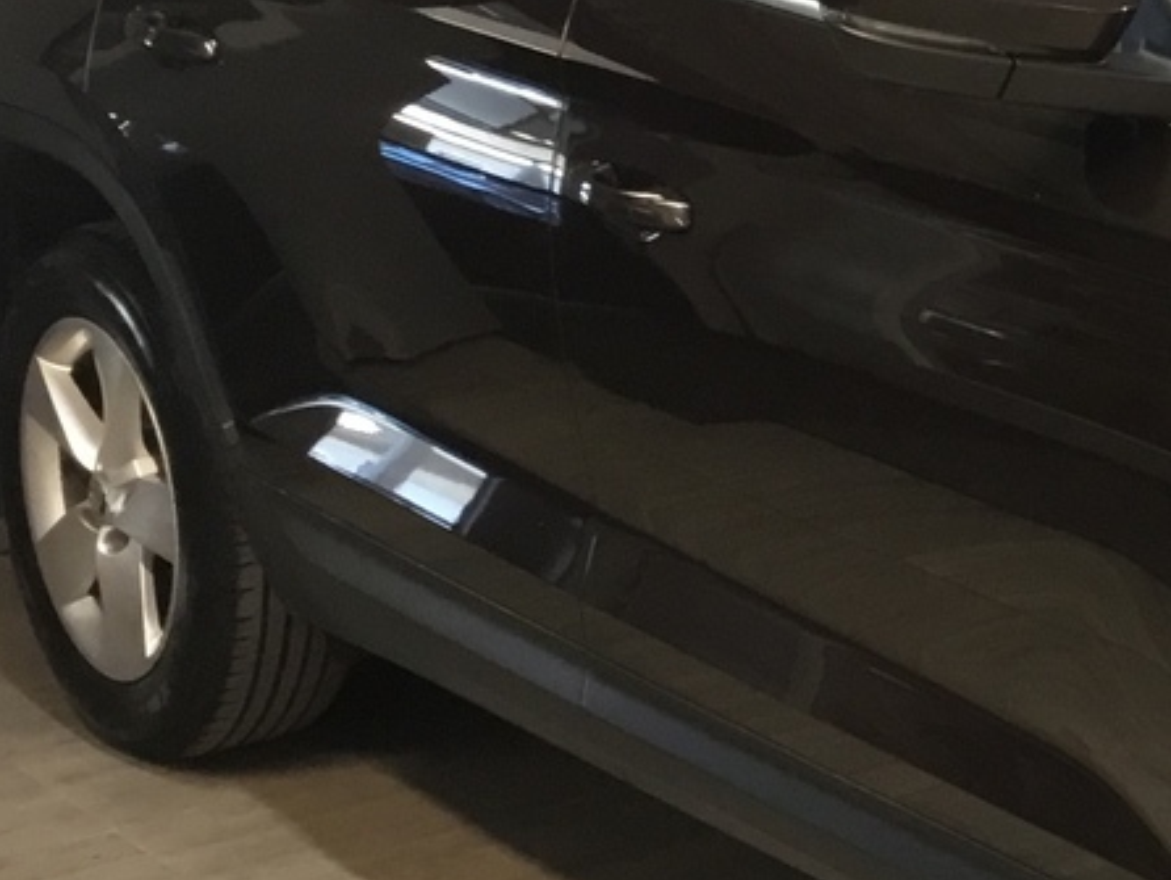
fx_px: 3385
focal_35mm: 100
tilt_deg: -12.1
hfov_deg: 17.7
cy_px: 271
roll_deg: +0.2
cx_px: 1717
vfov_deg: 14.8
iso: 100
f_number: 2.4
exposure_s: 1/33
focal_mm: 3.3
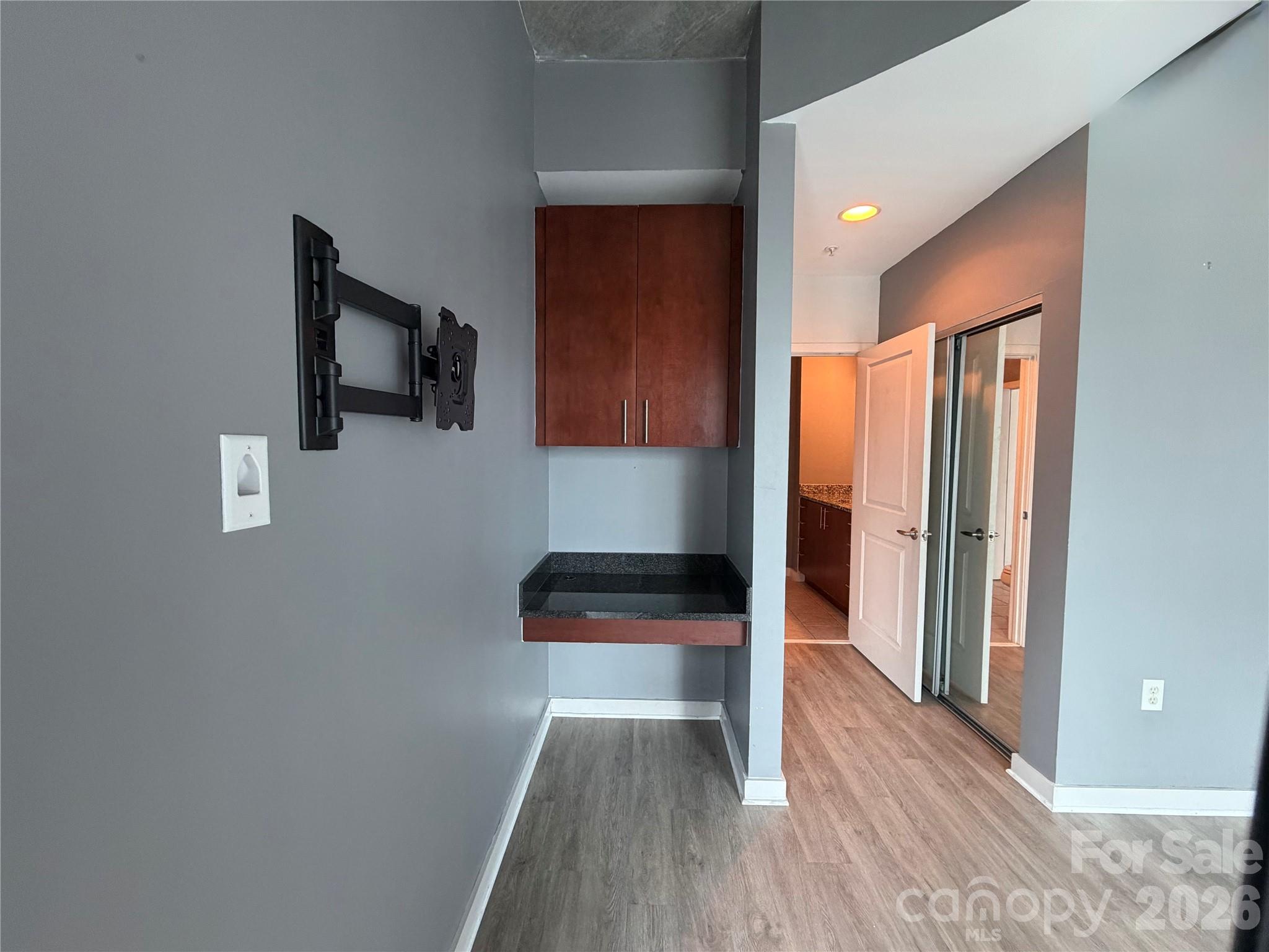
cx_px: 634
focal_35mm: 14
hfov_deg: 102.1
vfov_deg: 85.7
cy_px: 476
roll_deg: +0.6
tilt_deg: -1.6
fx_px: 513
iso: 320
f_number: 2.2
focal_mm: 2.22
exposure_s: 1/60
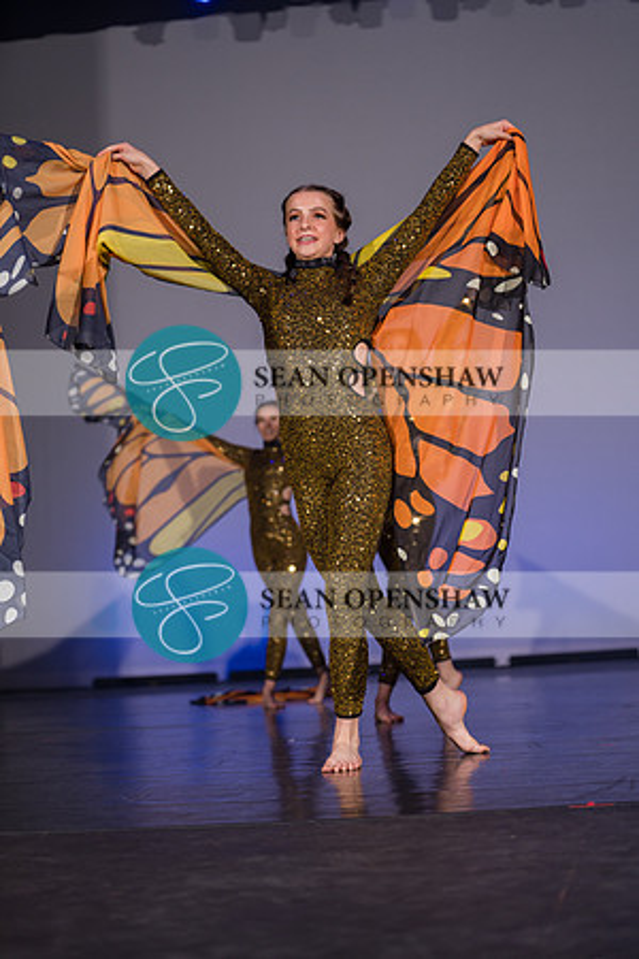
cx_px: 320
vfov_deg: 28.8
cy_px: 480
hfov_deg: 19.5
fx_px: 1864
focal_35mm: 70
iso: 500
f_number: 2.8
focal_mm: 70
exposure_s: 1/500
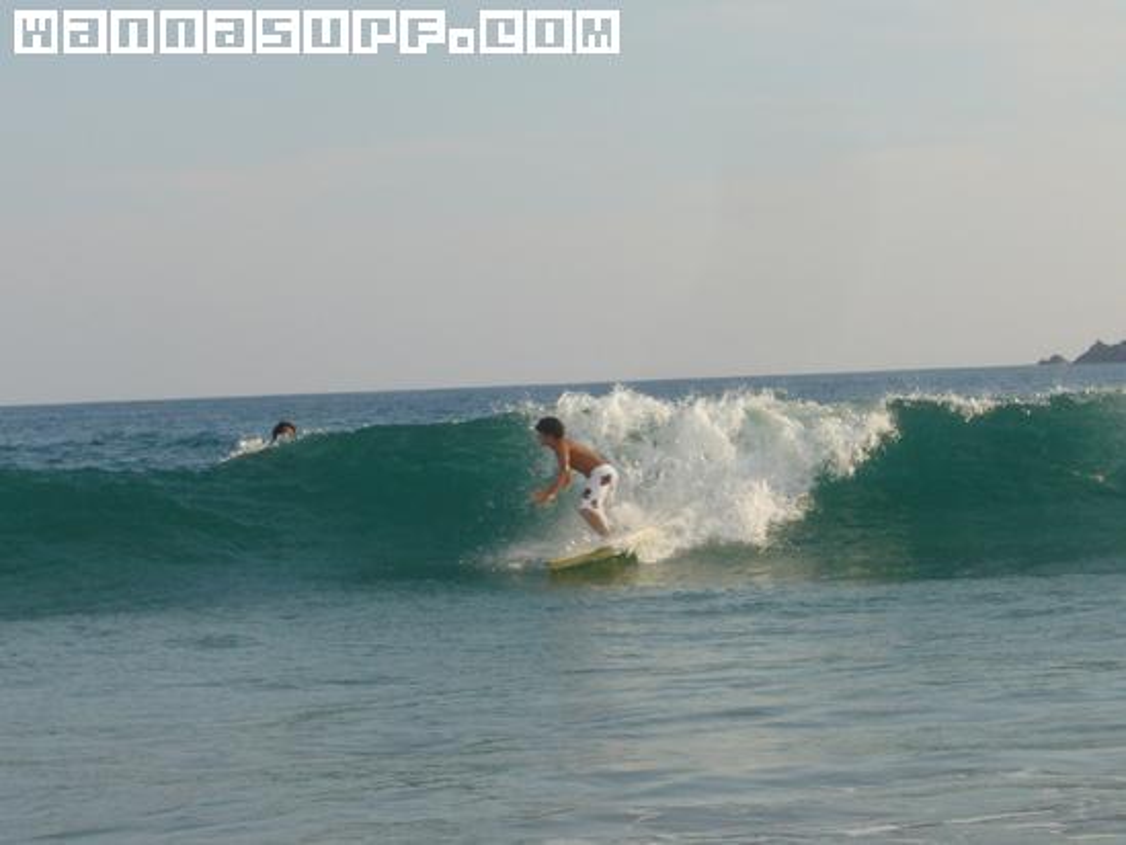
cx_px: 563
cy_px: 422
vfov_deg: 10.3
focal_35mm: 144
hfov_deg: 13.7
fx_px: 4685
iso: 80
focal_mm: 17.4
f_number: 10
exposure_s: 1/200
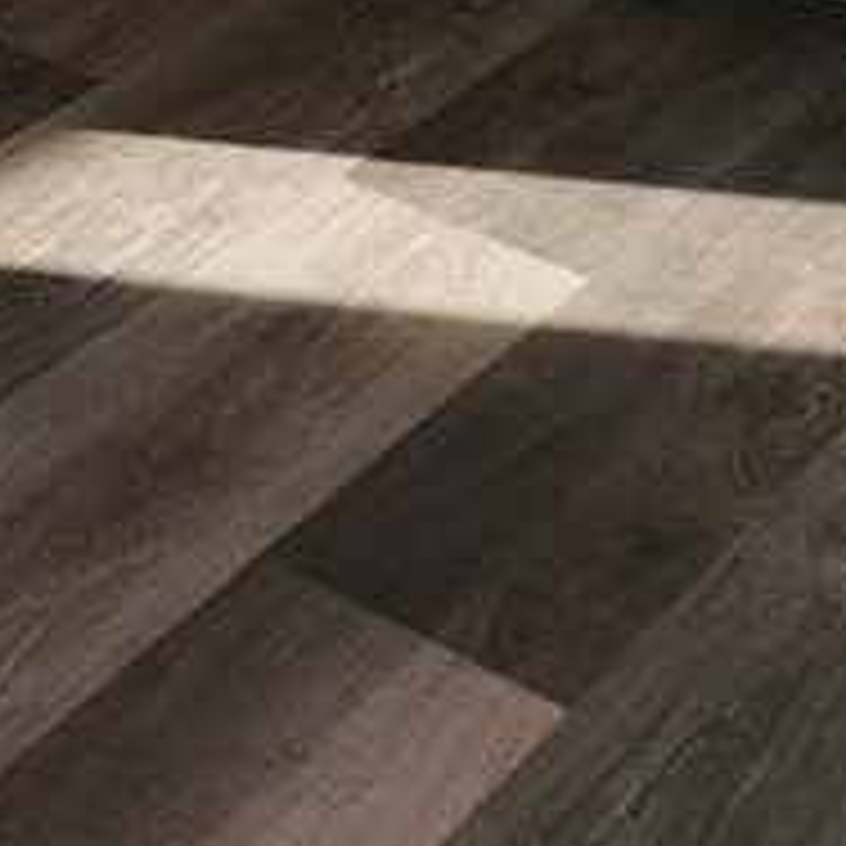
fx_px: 3069
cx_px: -1390
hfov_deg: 11.7
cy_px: -846
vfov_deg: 13.5
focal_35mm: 111
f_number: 1.8
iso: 40
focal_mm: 5.4
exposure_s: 1/180
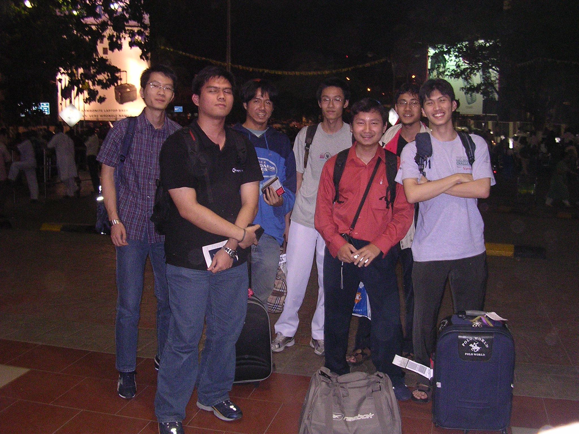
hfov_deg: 49.0
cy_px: 217
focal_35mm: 38
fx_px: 636
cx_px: 290
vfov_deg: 37.7
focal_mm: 5.8
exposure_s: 1/60.1
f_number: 2.8
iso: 400
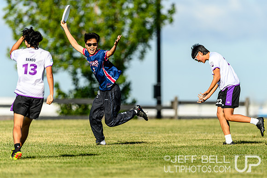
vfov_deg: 2.4
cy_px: 108
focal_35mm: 580
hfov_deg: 3.6
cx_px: 153
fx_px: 4300
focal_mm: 400
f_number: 3.2
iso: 100
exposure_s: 1/1600
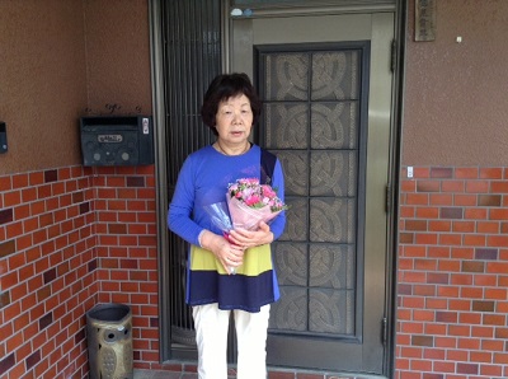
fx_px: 483
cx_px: 254
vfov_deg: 42.8
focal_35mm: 33
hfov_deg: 55.5
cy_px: 190
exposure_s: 1/120
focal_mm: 3.3
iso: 64
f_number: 2.4
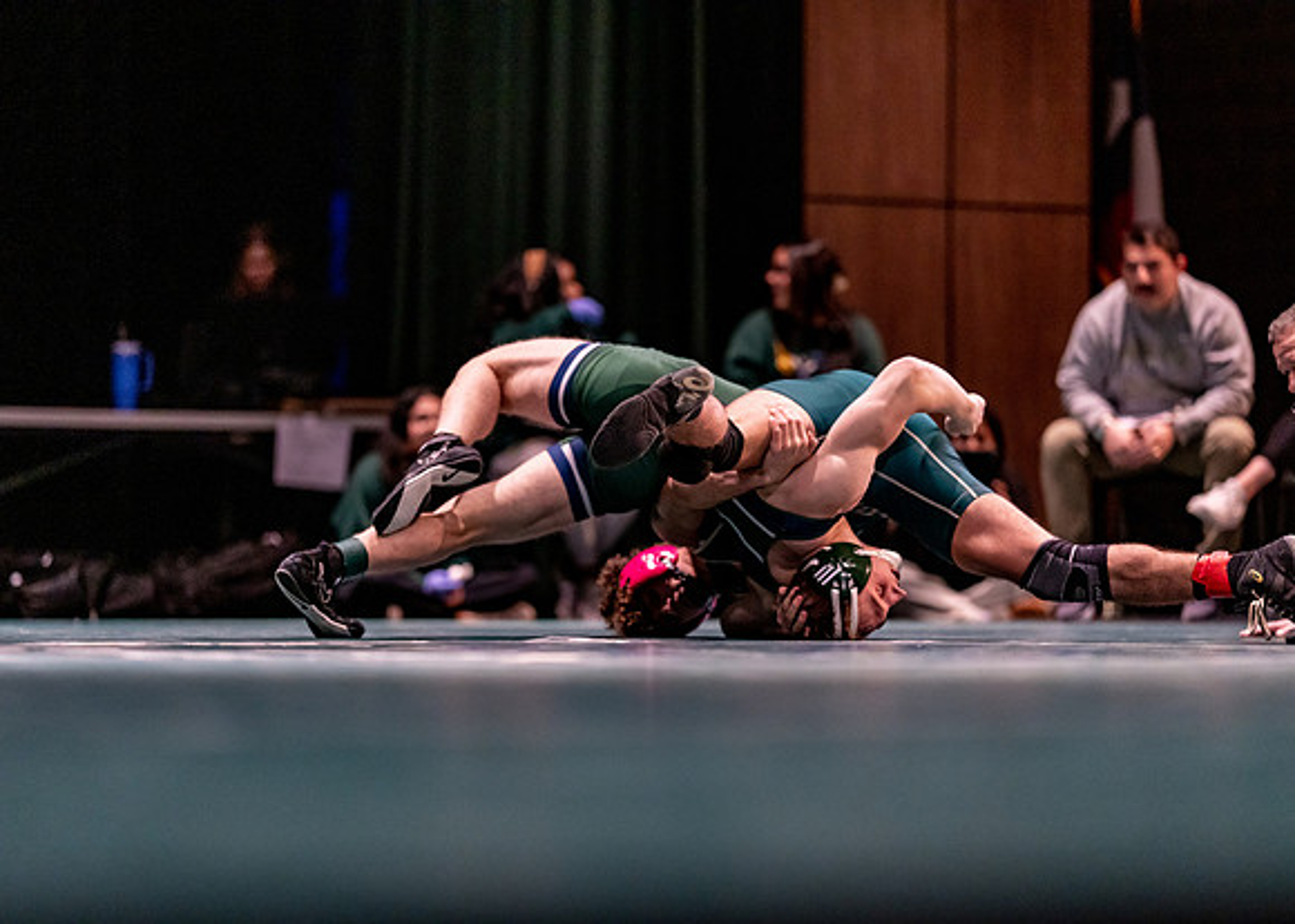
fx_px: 5202
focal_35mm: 141
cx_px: 648
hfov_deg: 14.2
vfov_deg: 10.2
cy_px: 462
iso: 2000
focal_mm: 135
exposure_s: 1/800
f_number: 1.8
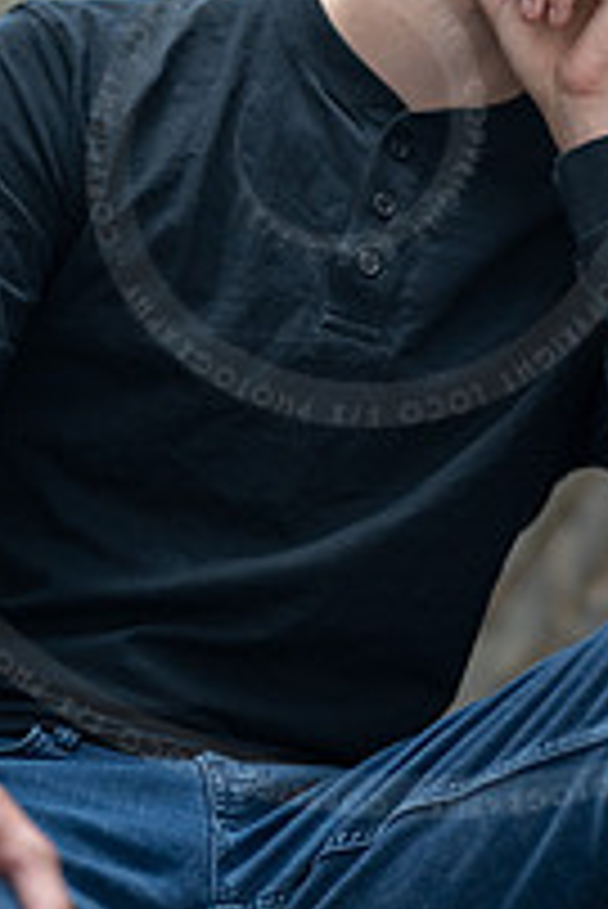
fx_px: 4779
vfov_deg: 10.9
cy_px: 234
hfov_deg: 7.3
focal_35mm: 189
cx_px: 378
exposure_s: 1/200
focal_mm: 85
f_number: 1.2
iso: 1000
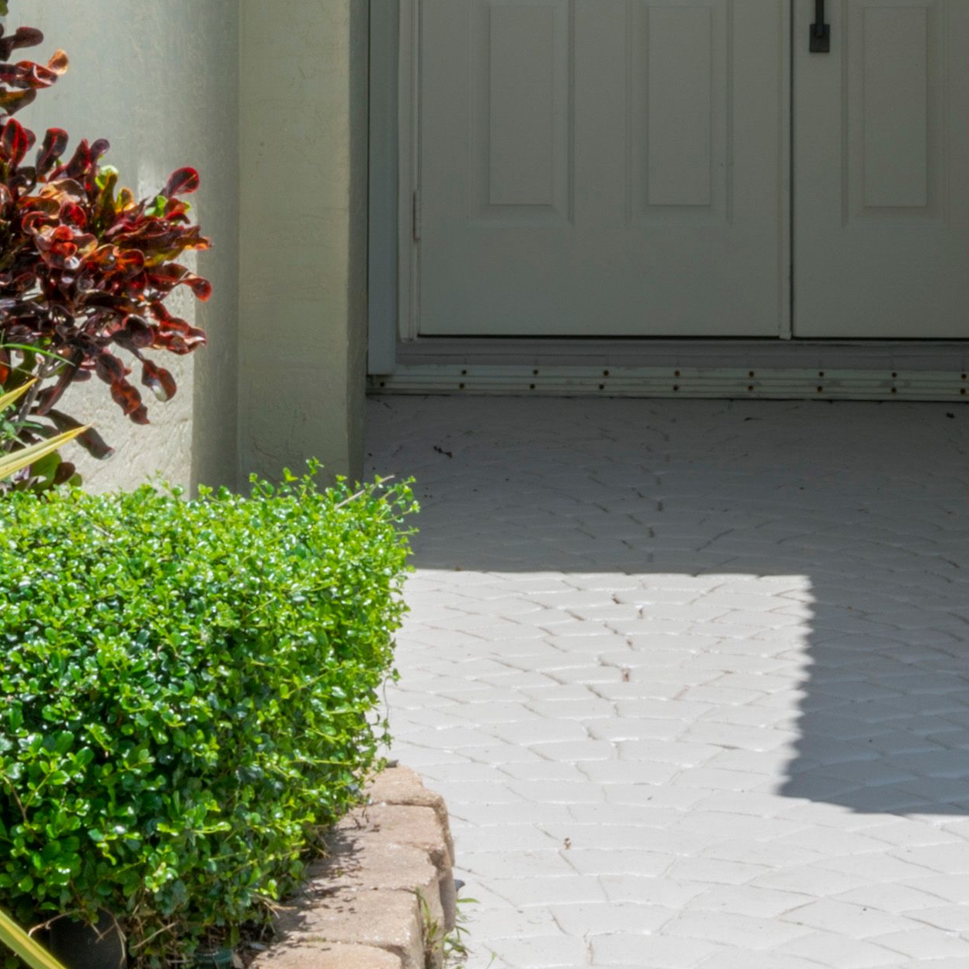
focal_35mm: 172
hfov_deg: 10.2
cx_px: 693
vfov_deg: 10.1
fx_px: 5447
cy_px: -82
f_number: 16
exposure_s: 1/25
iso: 100
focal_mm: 32
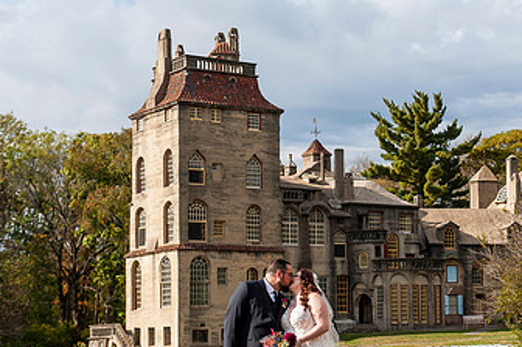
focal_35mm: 95
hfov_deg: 21.3
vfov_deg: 14.3
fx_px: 1376
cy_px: 218
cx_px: 401
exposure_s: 1/1000
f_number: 5.6
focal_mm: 55
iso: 200
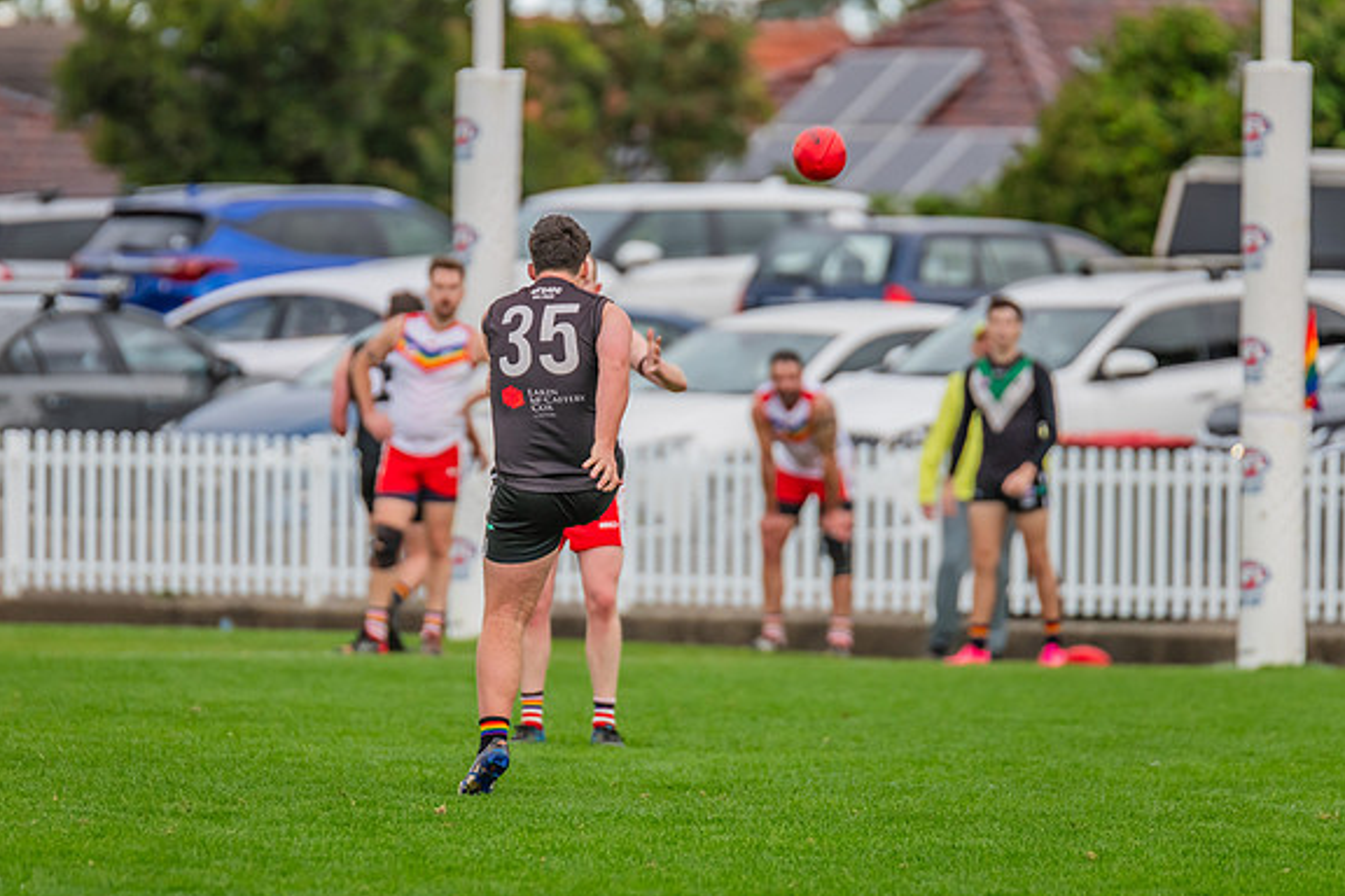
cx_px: 584
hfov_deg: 4.6
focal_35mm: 450
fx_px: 16811
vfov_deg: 3.1
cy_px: 425
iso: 800
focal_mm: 380
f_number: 4.5
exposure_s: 1/1000
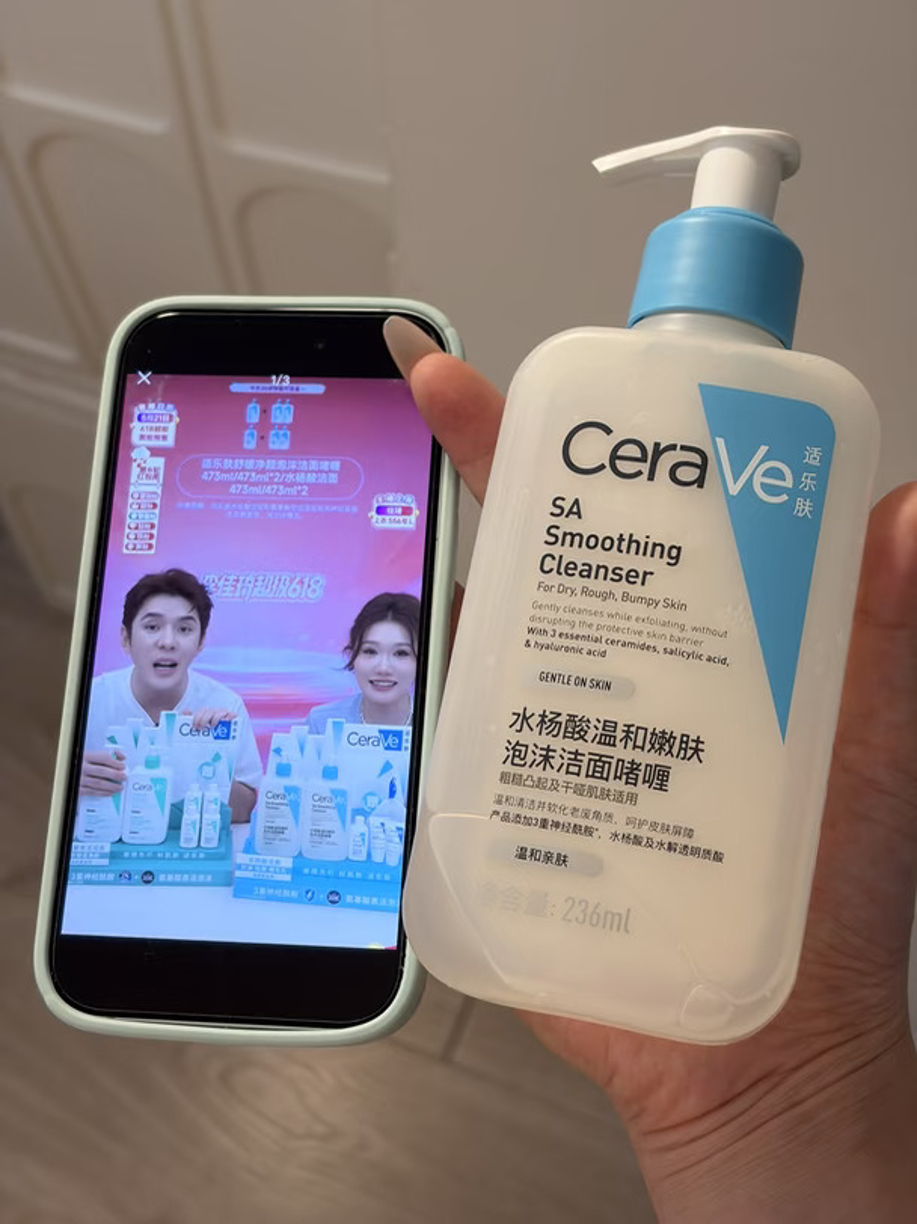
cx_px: 458
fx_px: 1839
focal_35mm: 52
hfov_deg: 28.0
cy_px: 612
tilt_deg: -61.0
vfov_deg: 36.8
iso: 64
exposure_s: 1/60
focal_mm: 5.96
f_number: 1.6
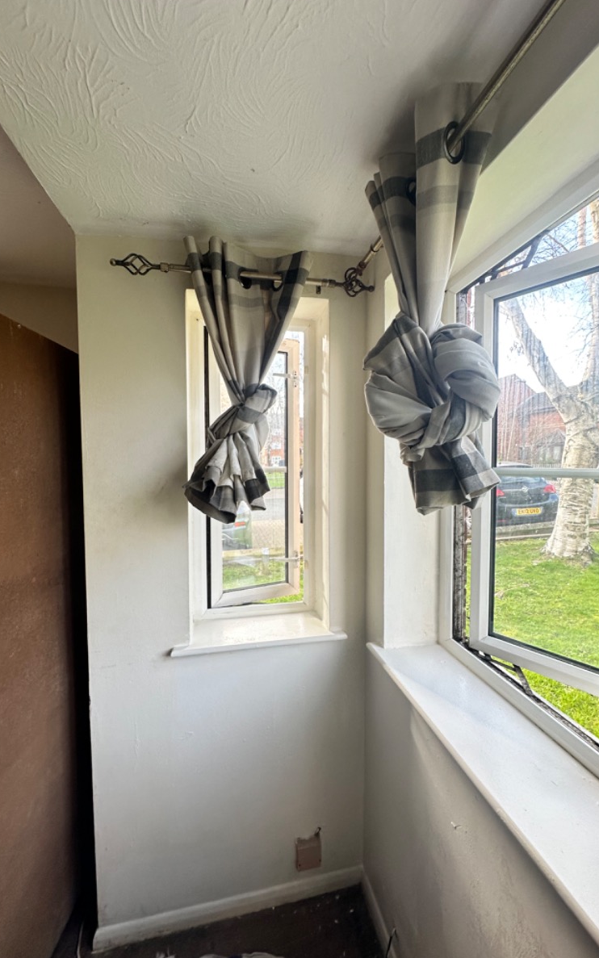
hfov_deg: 74.8
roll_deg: -1.3
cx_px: 300
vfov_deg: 101.5
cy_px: 479
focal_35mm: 15
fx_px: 392
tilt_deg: -1.4
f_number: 2.2
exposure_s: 1/99
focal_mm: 2.22
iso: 80
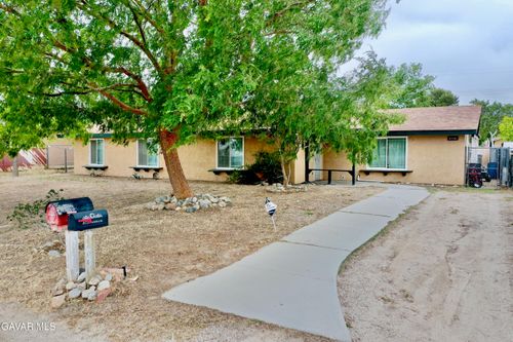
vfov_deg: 46.4
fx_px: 399
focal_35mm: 28
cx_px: 256
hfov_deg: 65.5
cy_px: 171
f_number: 4.5
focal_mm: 10.26
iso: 100
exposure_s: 1/160
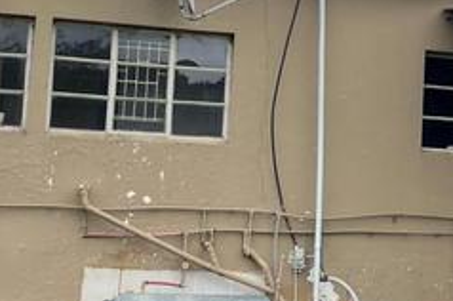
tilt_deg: +9.1
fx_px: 1144
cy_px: 78
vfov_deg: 14.9
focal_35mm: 91
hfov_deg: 21.8
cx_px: 423
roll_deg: -2.2
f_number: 1.6
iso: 32
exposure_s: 1/4831
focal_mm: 4.2
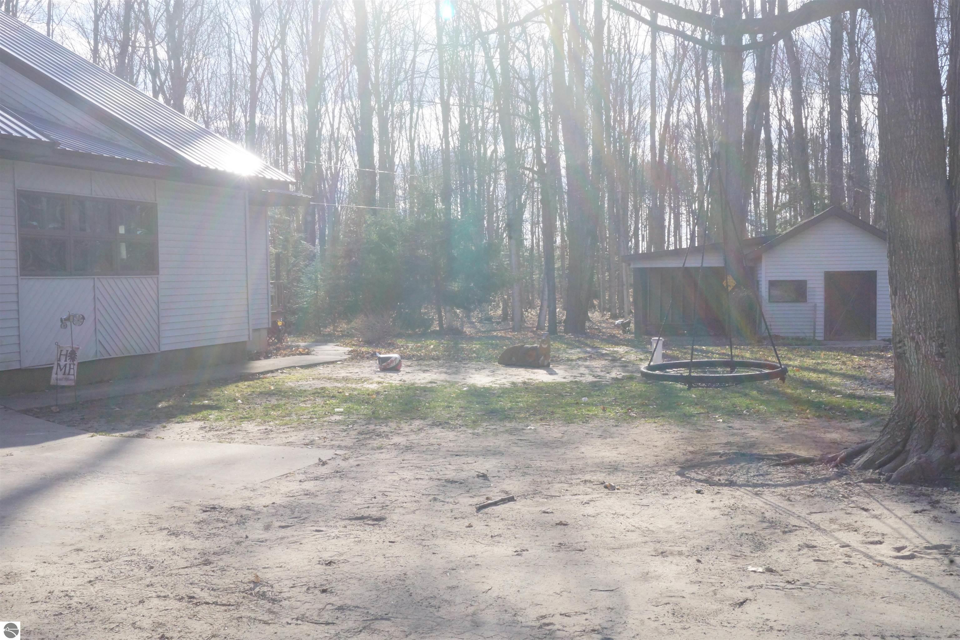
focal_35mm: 36
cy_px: 320
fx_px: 960
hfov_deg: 53.1
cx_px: 480
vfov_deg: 36.9
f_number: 20
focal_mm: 24
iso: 500
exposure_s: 1/100
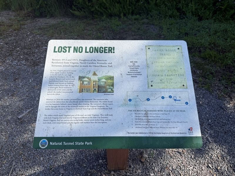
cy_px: 88
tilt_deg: -46.8
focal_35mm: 24
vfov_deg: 56.8
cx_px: 118
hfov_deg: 71.6
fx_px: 163
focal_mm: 6.76
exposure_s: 1/3145
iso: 80
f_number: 1.78
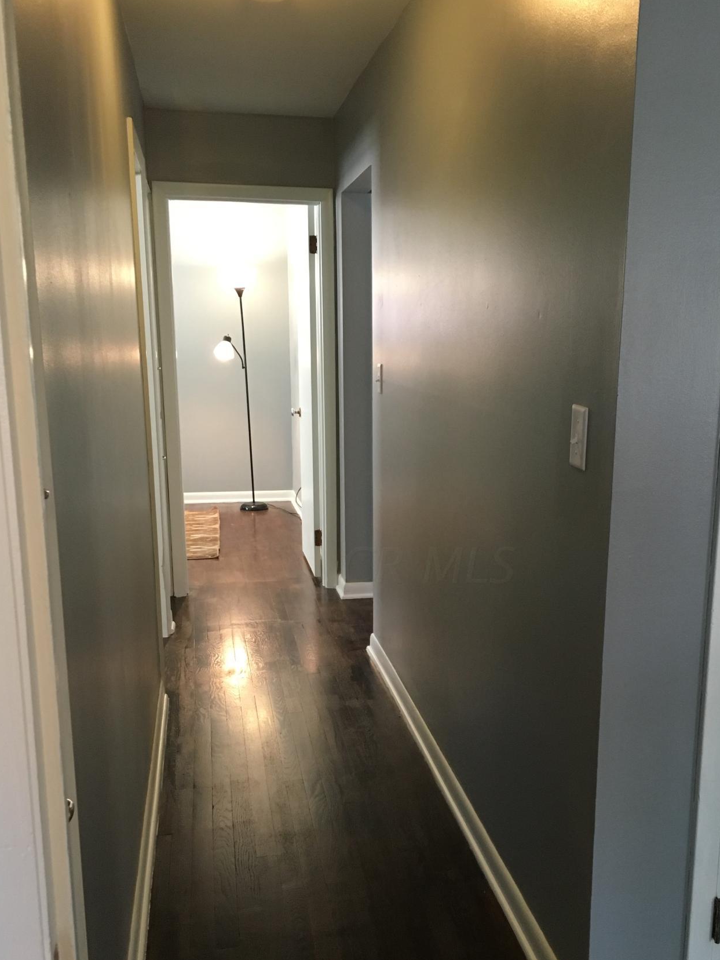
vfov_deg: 52.3
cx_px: 429
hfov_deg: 40.5
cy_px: 565
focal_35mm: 35
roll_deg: -0.5
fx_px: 971
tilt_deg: -12.2
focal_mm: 4.15
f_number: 2.2
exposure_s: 1/30
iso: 125
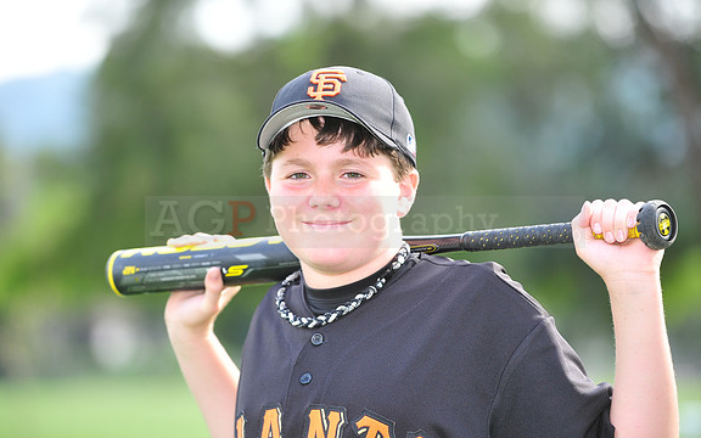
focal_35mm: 205
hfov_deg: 10.2
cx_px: 349
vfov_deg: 6.4
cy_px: 212
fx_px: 3916
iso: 400
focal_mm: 200
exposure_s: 1/400
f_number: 4.5
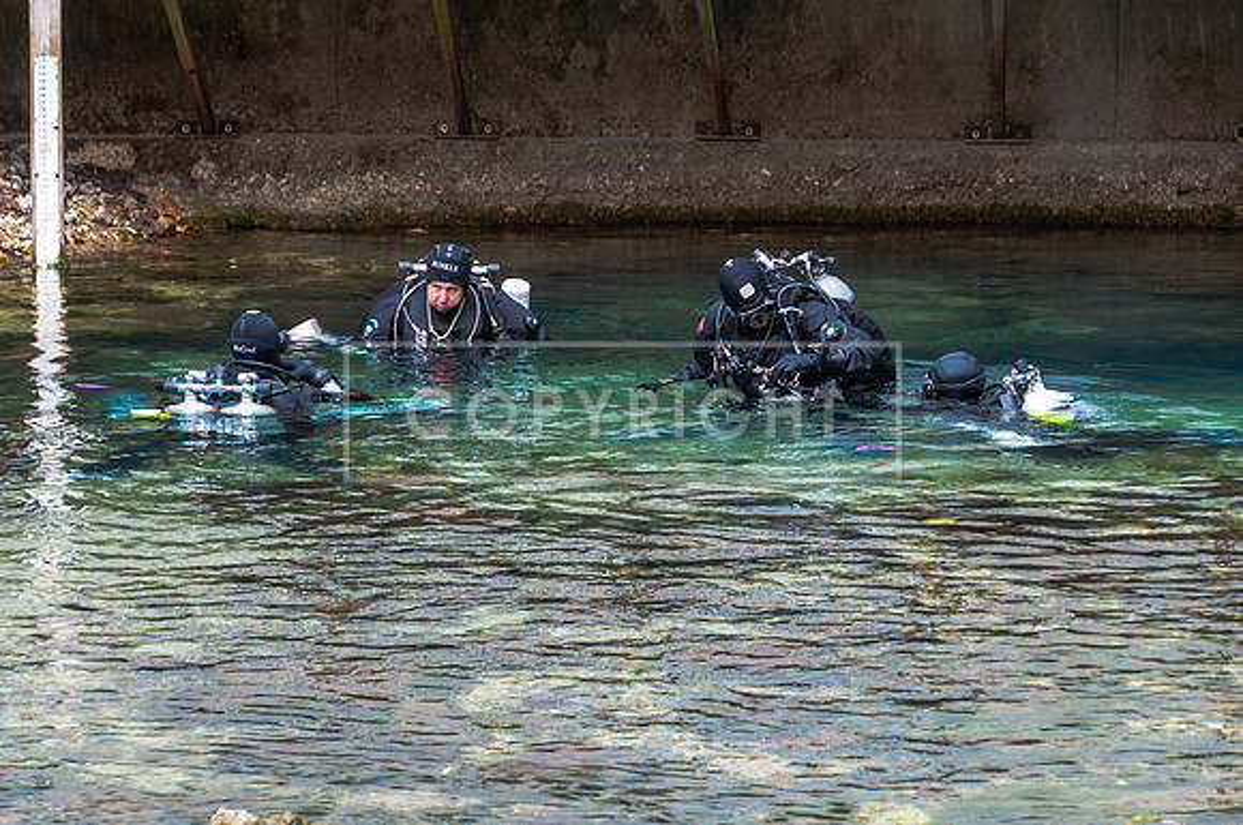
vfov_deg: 8.7
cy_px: 412
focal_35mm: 158
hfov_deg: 13.1
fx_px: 5430
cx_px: 622
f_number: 5.6
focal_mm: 105
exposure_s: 1/125
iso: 280
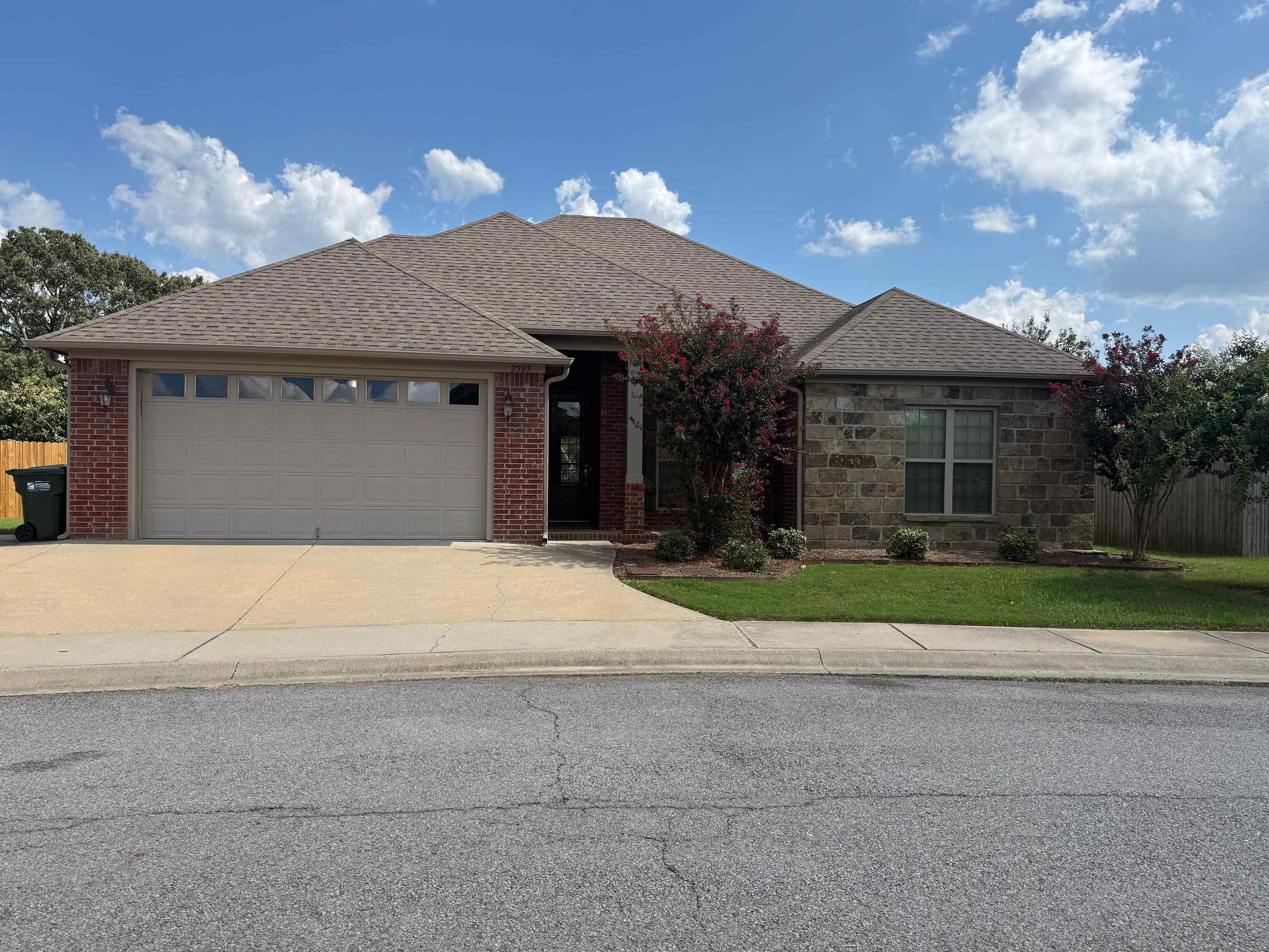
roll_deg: -0.6
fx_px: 953
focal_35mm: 26
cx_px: 643
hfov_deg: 67.3
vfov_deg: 53.1
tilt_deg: -0.6
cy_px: 483
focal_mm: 6.76
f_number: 1.78
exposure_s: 1/4975
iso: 80
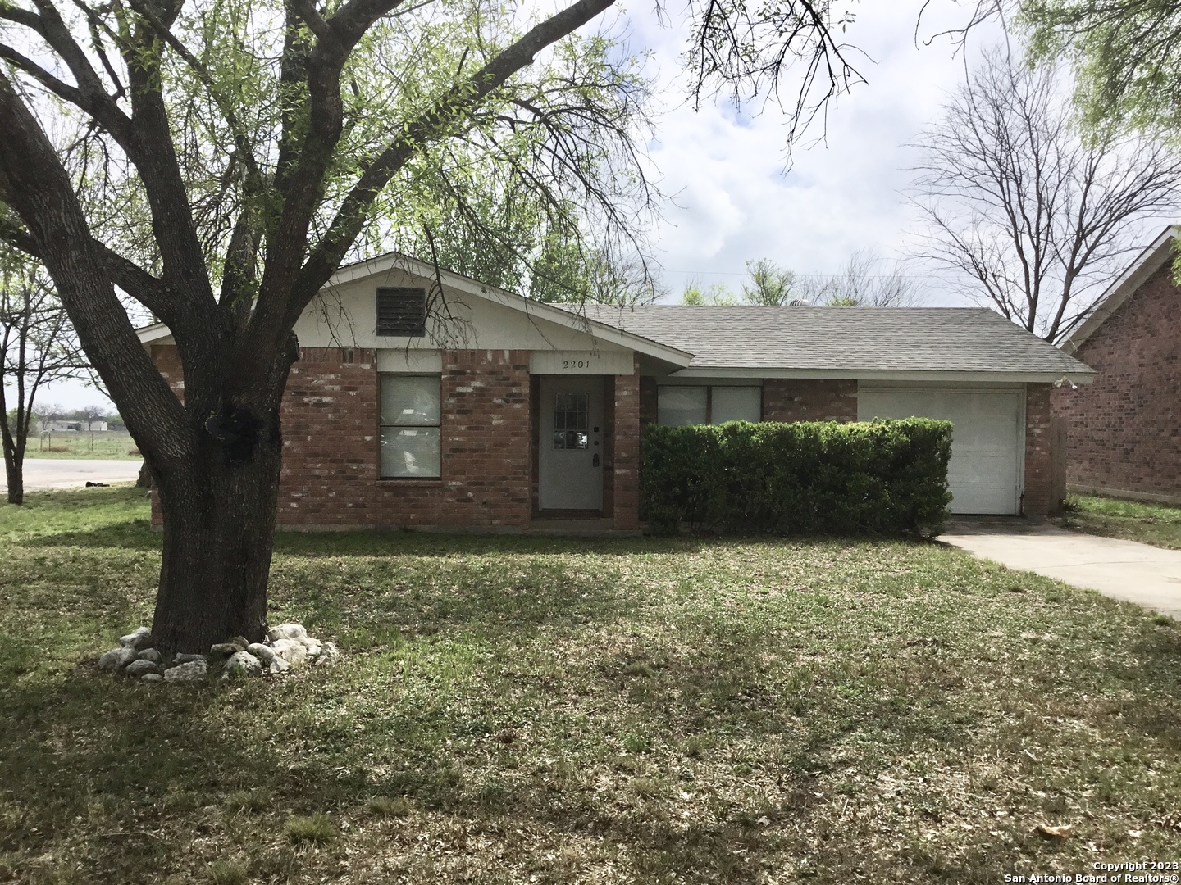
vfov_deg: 45.4
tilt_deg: -0.4
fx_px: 1058
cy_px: 442
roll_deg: -0.5
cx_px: 590
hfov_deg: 58.4
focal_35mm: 31
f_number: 2.4
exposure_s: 1/2092
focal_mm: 3.3
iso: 25
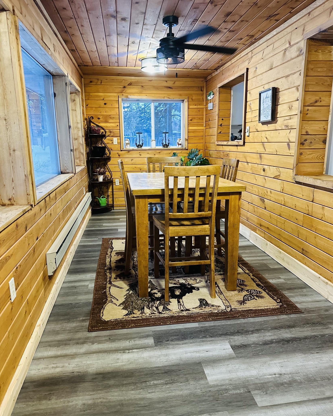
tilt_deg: -12.4
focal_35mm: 26
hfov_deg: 54.9
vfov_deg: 66.0
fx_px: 320
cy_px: 212
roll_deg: -0.6
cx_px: 165
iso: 640
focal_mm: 6.86
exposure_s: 1/60
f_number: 1.78
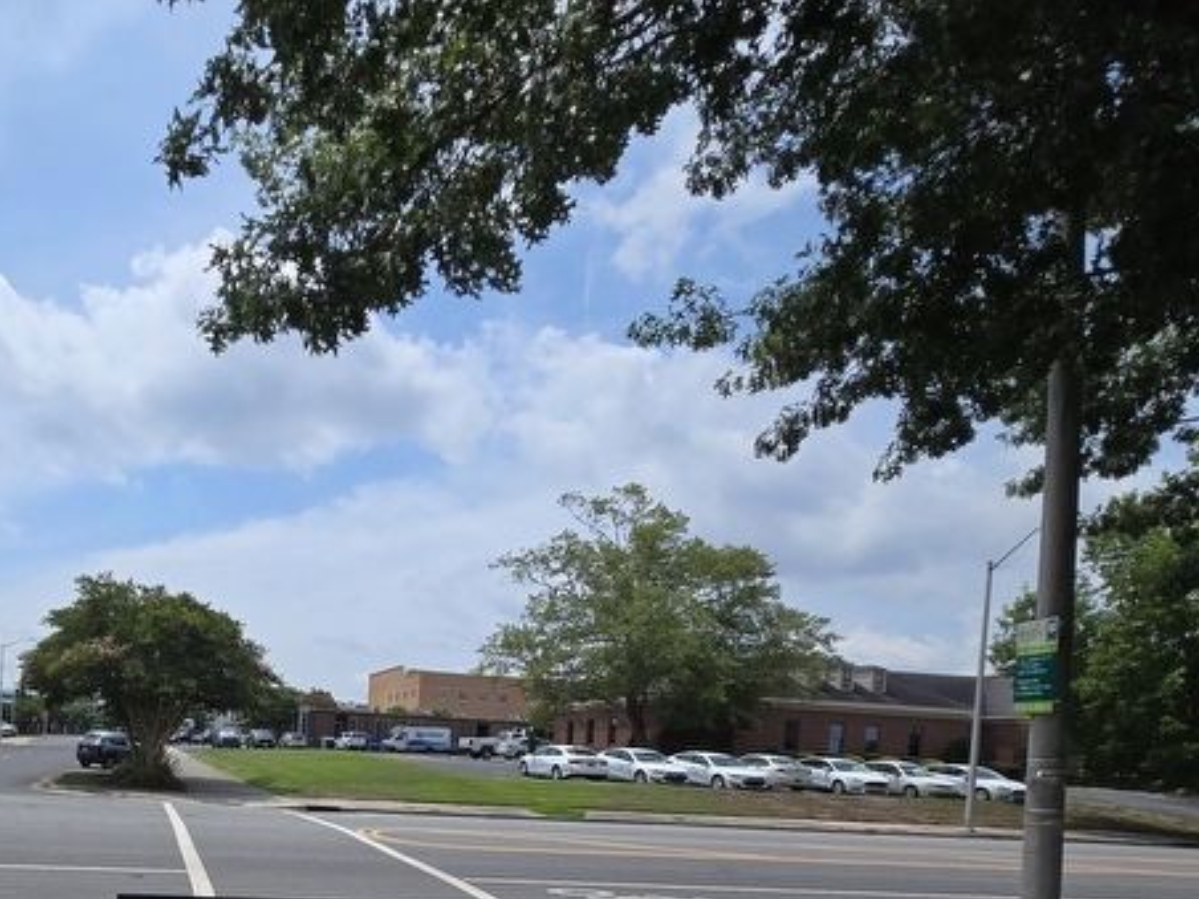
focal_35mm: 23
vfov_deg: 52.5
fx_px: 797
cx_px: 228
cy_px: 793
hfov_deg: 66.6
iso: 50
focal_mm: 2.2
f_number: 2.2
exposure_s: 1/3185
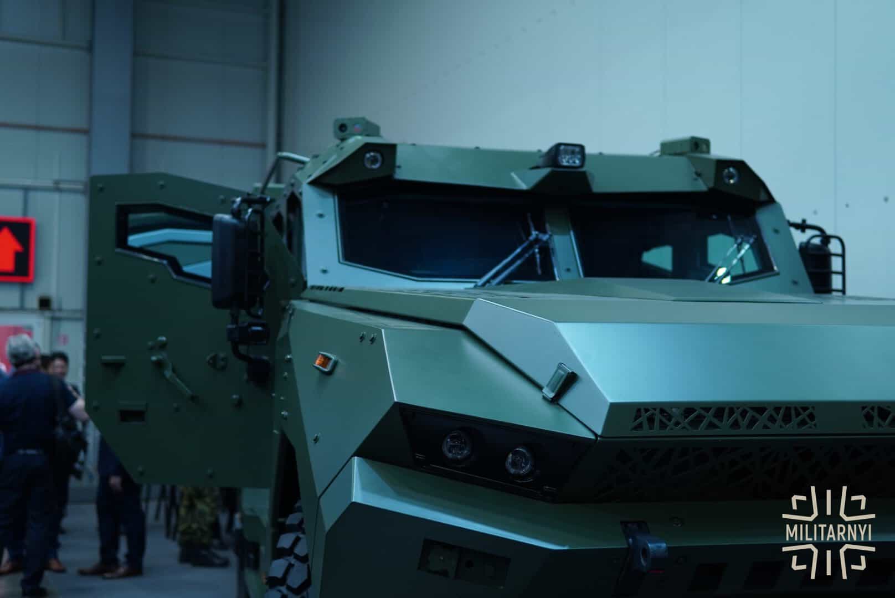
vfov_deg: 29.9
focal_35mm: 45
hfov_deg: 43.6
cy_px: 299
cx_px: 448
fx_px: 1120
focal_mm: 30
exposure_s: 1/50
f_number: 1.6
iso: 200
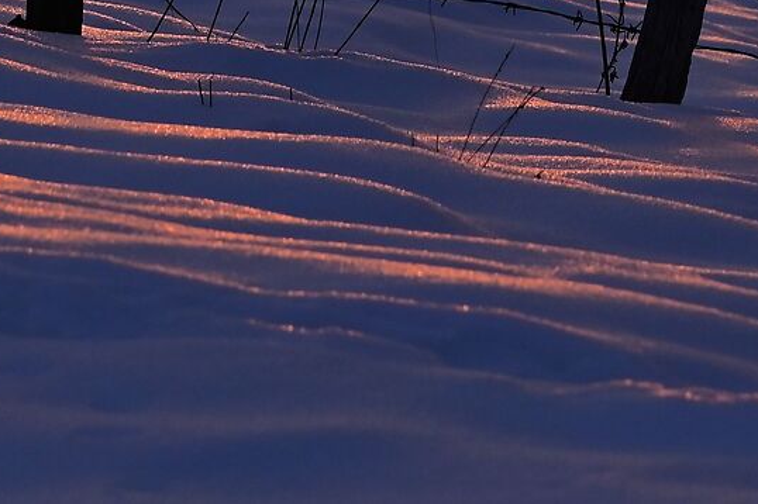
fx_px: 14077
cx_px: 294
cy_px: -617
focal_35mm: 669
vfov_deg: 2.0
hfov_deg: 3.1
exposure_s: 1/200
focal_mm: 150
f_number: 11
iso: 450
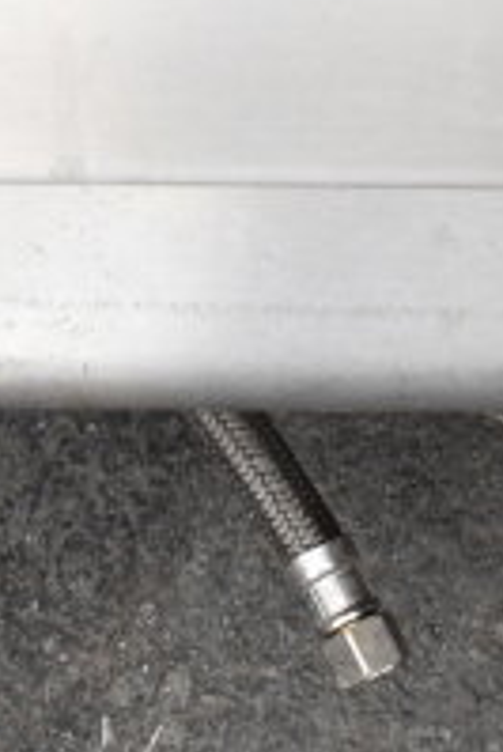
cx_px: 900
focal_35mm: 207
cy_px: -448
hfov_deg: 6.5
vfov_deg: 9.6
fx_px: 4331
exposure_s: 1/160
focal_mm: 30
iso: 200
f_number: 6.3
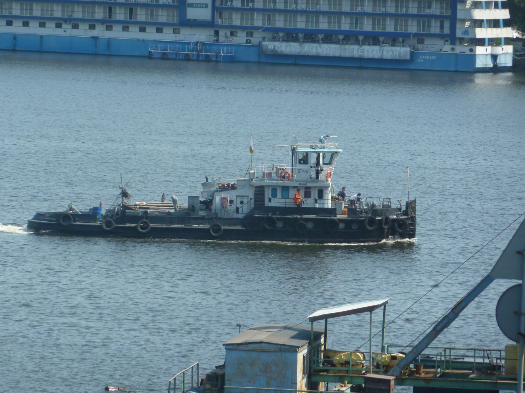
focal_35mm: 278
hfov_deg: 7.1
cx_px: 262
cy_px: 196
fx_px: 4216
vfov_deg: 5.3
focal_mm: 45.7
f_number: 4.8
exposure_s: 1/640
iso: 160
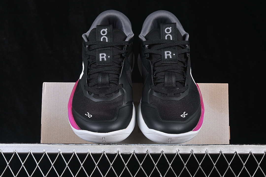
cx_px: 133
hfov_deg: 27.0
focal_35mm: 75
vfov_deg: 18.2
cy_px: 88
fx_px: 554
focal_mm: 50
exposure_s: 1/60
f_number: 6.3
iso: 160
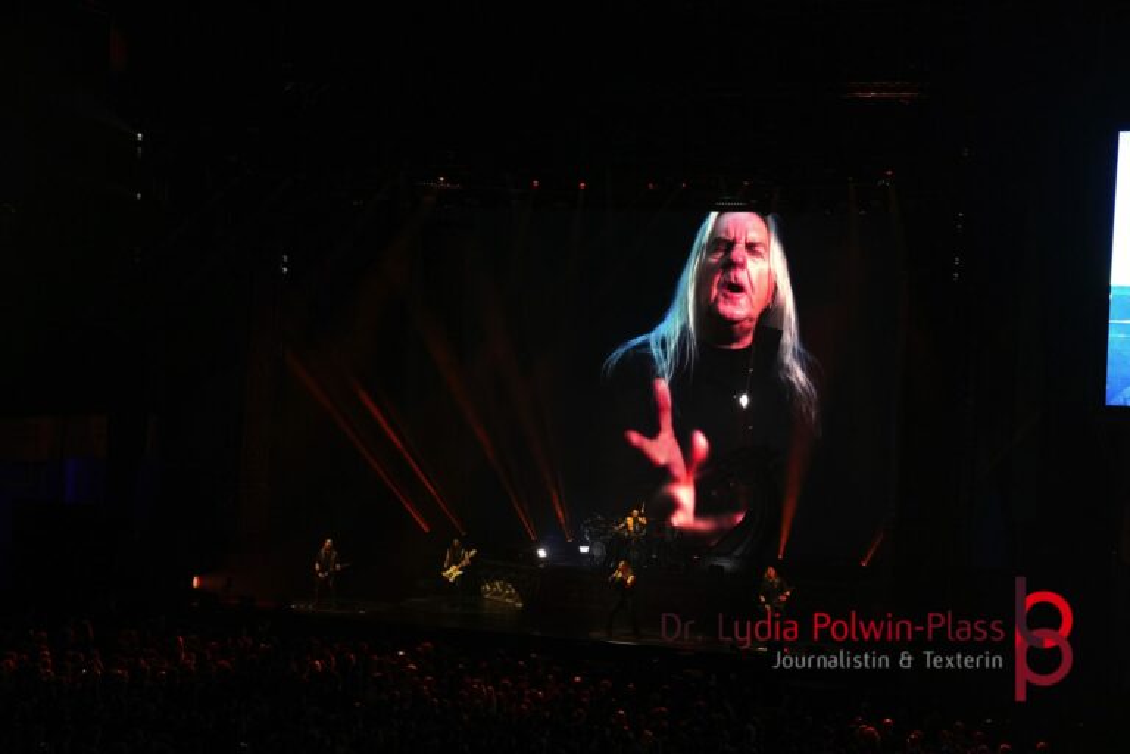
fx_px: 2401
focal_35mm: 76
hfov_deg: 26.5
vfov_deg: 17.8
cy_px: 377
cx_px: 565
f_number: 4.5
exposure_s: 1/80
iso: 800
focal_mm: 51
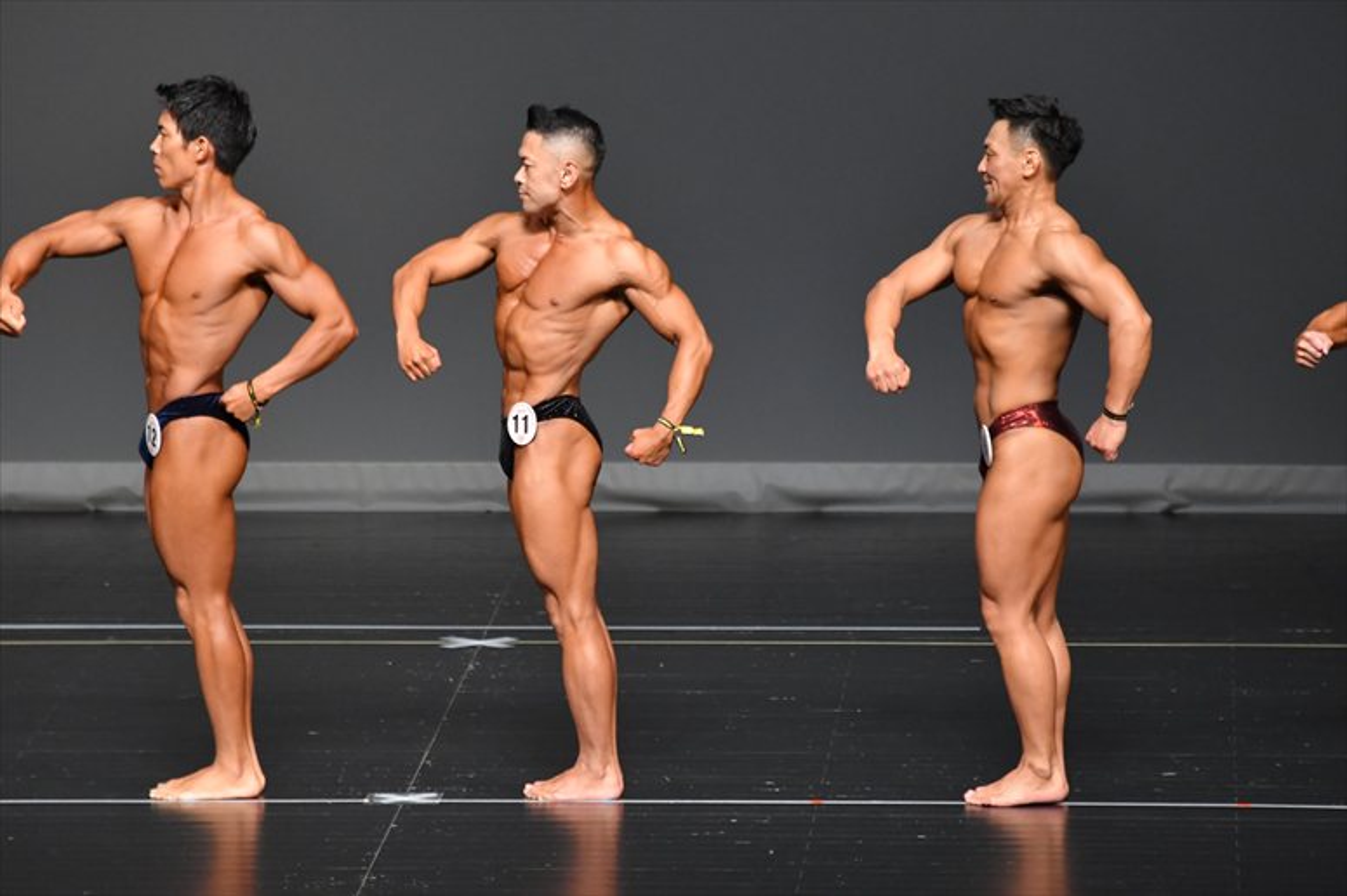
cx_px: 674
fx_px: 11781
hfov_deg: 6.5
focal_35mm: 315
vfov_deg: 4.4
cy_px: 448
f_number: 5.6
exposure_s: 1/400
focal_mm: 210
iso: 2800
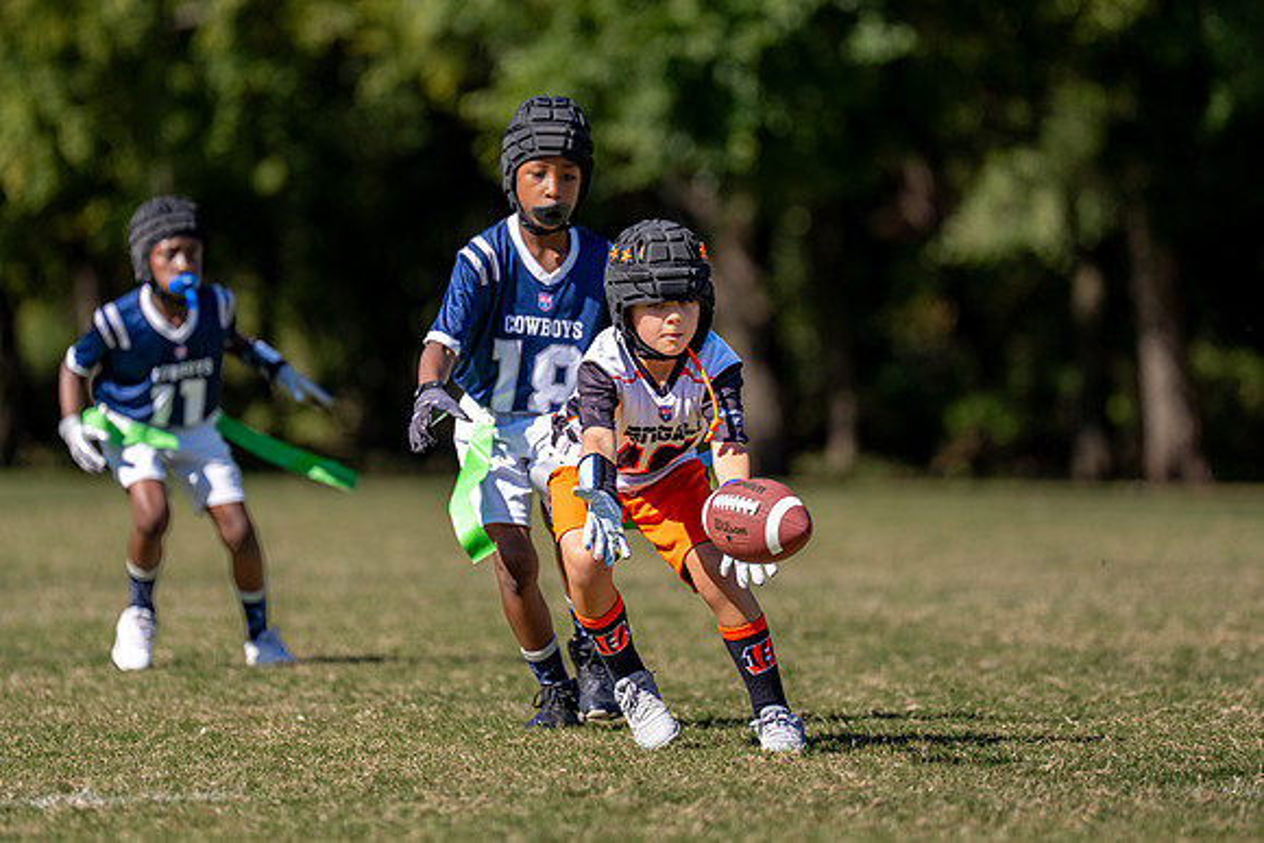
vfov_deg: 4.8
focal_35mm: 287
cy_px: 332
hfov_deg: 7.2
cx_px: 616
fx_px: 10092
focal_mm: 200
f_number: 2.8
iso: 160
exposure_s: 1/3200
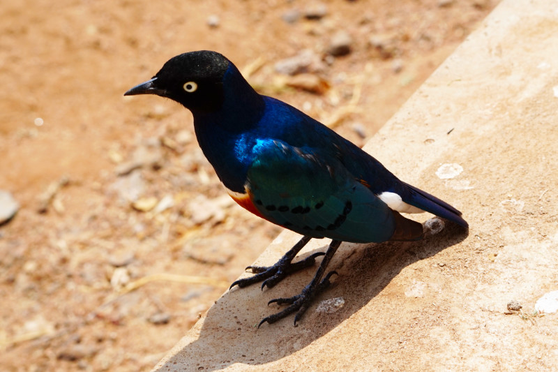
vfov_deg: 9.6
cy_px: 186
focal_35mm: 142
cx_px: 279
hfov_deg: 14.4
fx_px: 2208
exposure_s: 1/200
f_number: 9
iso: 100
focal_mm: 95
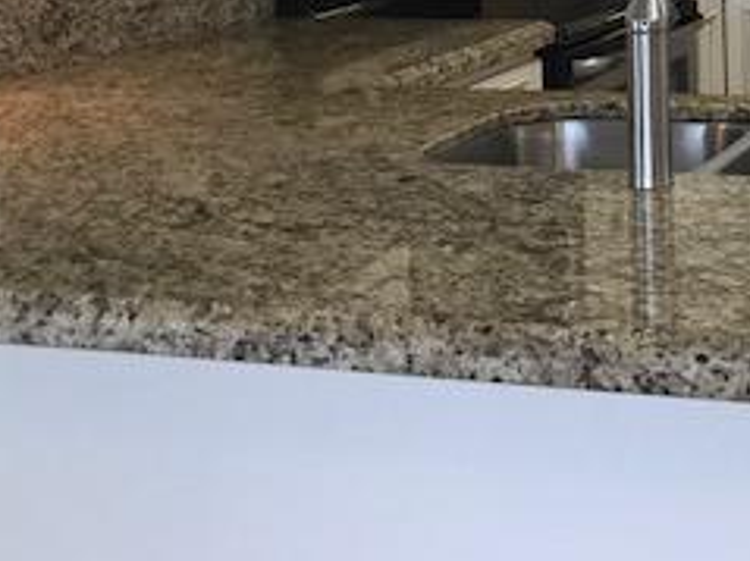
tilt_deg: -2.7
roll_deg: +1.0
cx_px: 825
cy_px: -128
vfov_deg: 18.5
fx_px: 1624
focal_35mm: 75
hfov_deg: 24.3
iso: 32
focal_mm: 3.99
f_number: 1.8
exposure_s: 1/30
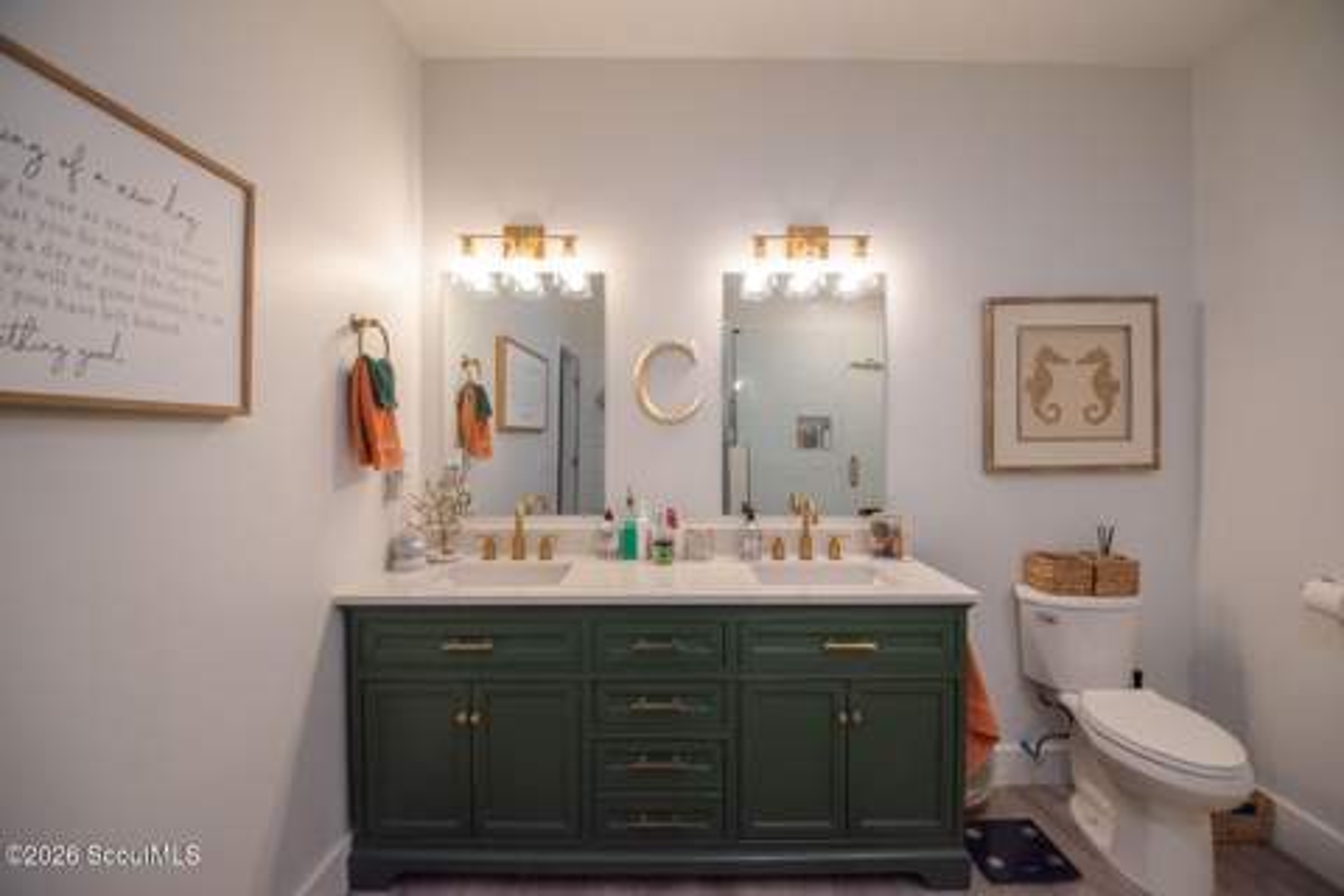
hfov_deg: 100.3
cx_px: 672
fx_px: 560
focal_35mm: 15
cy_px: 448
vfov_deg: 77.3
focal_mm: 10
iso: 1250
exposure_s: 1/500
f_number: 3.5
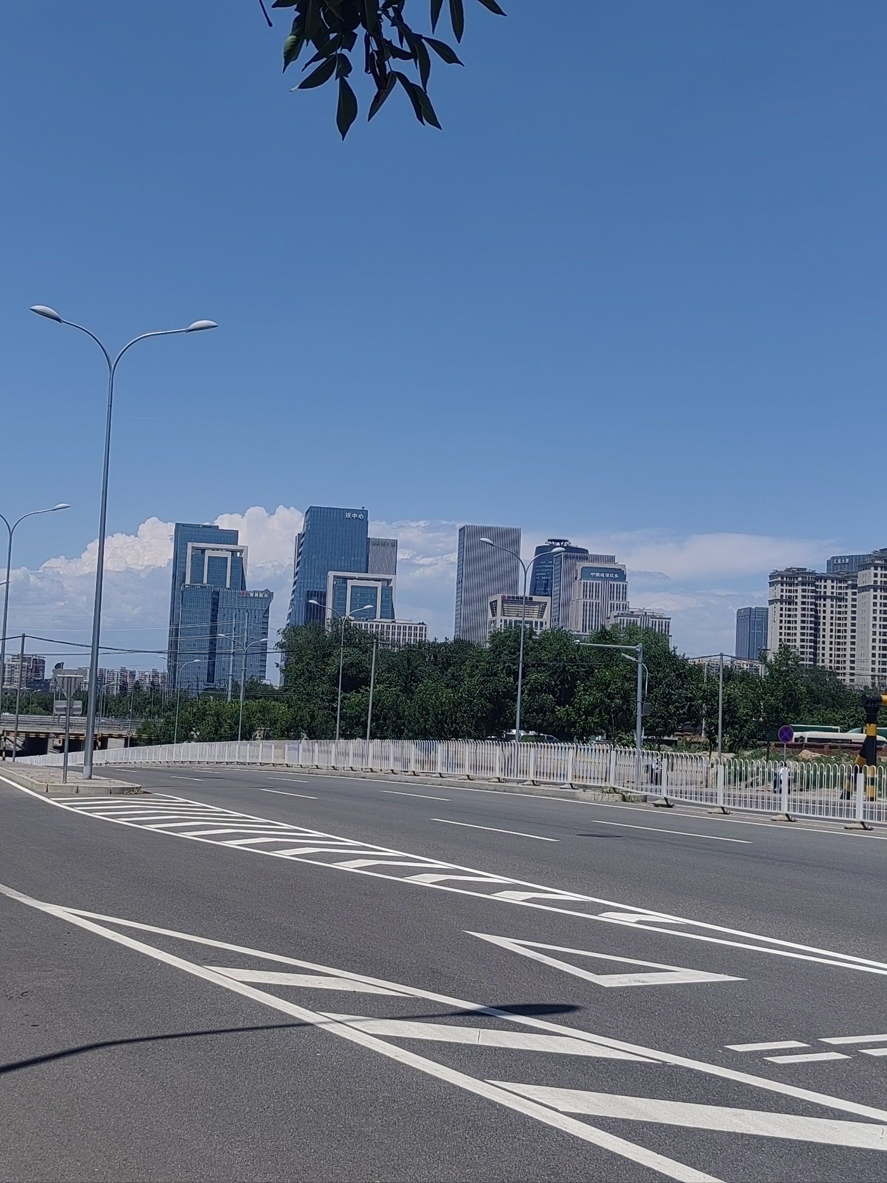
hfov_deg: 29.7
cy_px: 592
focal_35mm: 49
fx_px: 1674
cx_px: 444
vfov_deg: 38.9
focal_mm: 5.52
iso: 50
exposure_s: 1/5000
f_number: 1.9
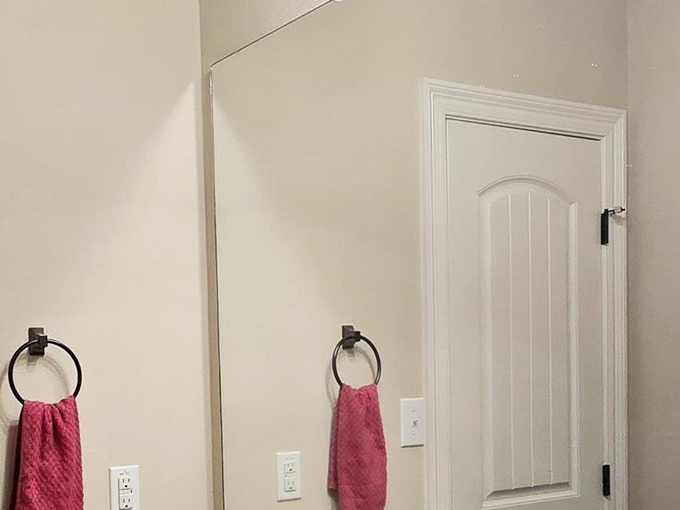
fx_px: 904
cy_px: 420
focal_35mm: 46
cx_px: 202
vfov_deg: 30.6
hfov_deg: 40.5
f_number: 2.2
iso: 160
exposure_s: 1/60.2
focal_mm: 2.2
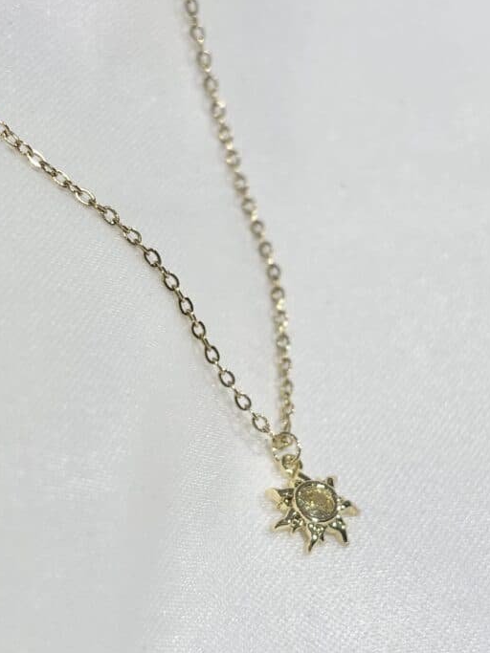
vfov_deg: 25.0
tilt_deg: -45.8
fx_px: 1473
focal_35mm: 78
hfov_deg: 18.9
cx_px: 250
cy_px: 348
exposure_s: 1/443
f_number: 1.6
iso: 32
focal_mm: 5.96
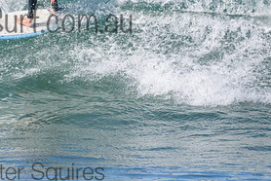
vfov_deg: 0.9
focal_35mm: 1564
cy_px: 10
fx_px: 11786
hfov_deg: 1.3
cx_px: 29
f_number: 5.6
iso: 720
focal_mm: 500
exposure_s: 1/4000
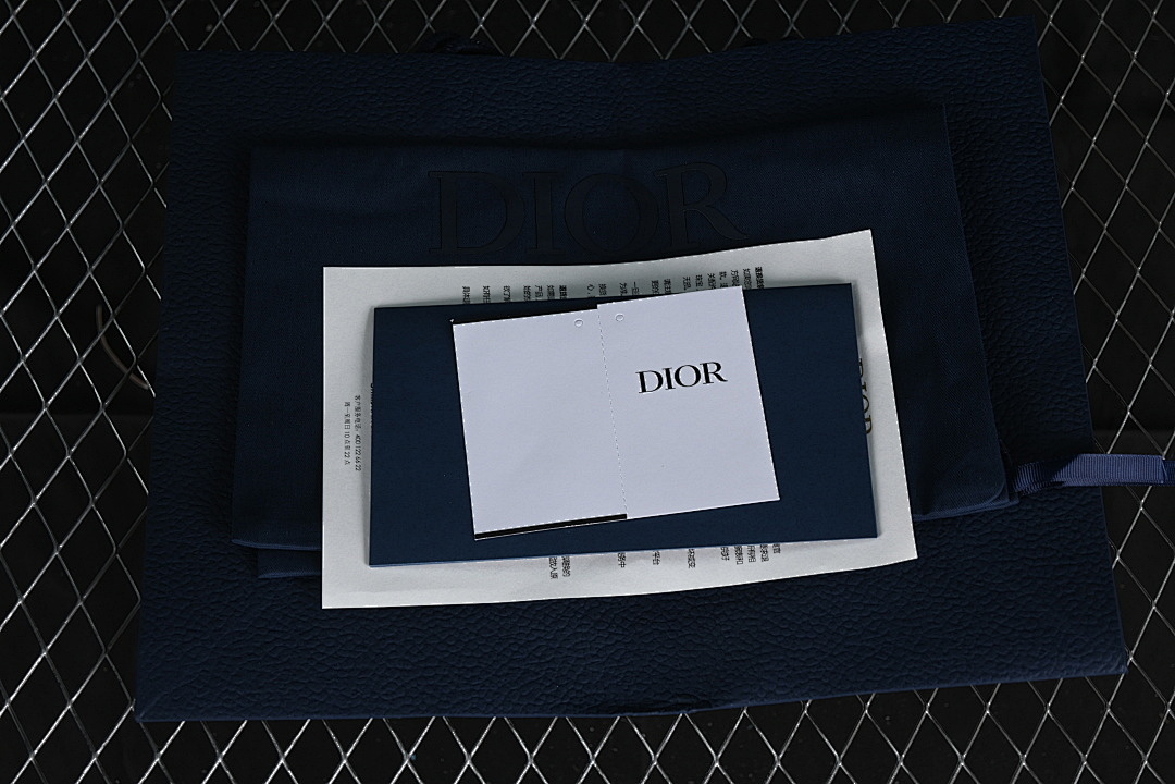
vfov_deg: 18.2
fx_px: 2448
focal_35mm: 75
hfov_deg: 27.0
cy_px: 392
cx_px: 588
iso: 160
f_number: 6.3
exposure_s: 1/60
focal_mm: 50
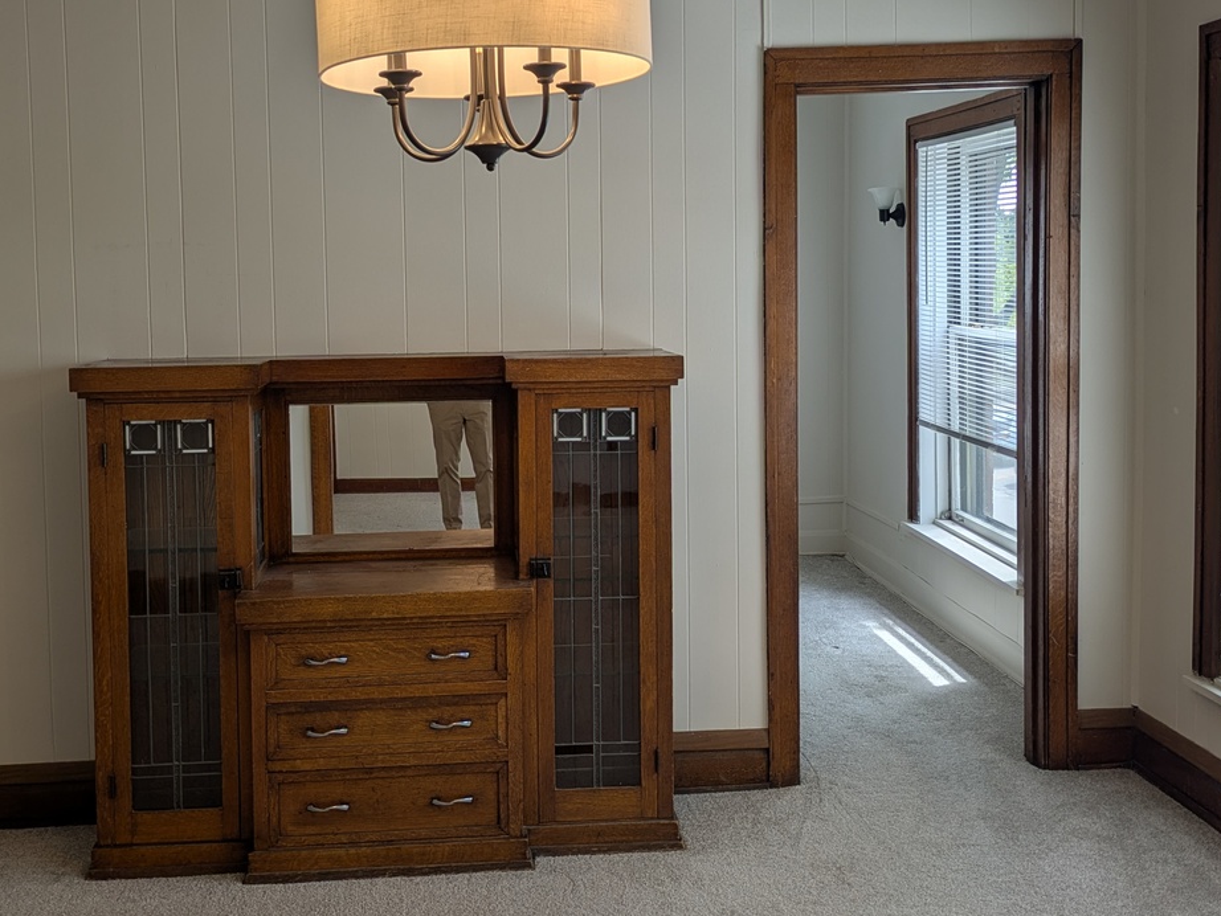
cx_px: 581
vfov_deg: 36.7
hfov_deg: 47.8
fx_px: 1376
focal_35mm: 39
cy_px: 353
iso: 46
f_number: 1.89
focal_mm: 5.43
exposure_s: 1/171
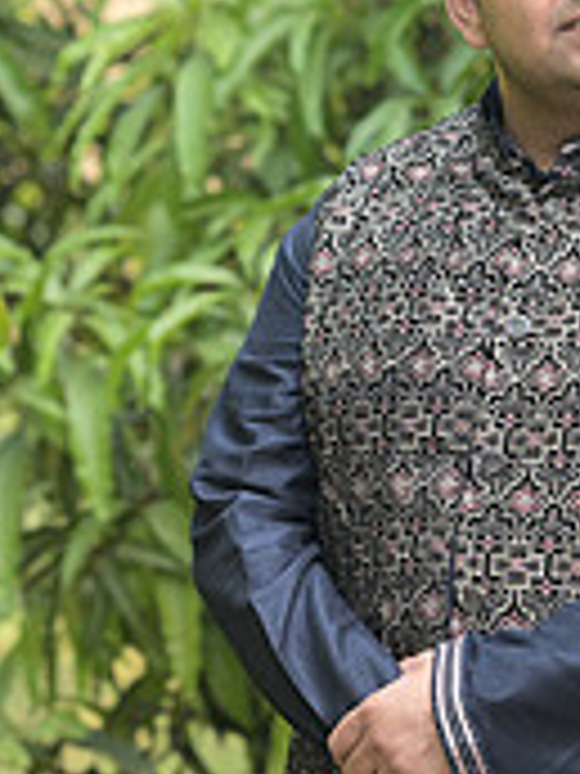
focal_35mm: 276
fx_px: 6166
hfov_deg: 5.4
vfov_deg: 7.2
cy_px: 277
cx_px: 432
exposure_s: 1/200
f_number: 2.8
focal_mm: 85
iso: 80
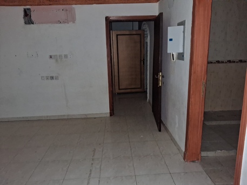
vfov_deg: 51.4
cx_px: 124
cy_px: 92
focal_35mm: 27
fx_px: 193
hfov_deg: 65.3
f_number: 1.8
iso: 20
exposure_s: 1/10
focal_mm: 4
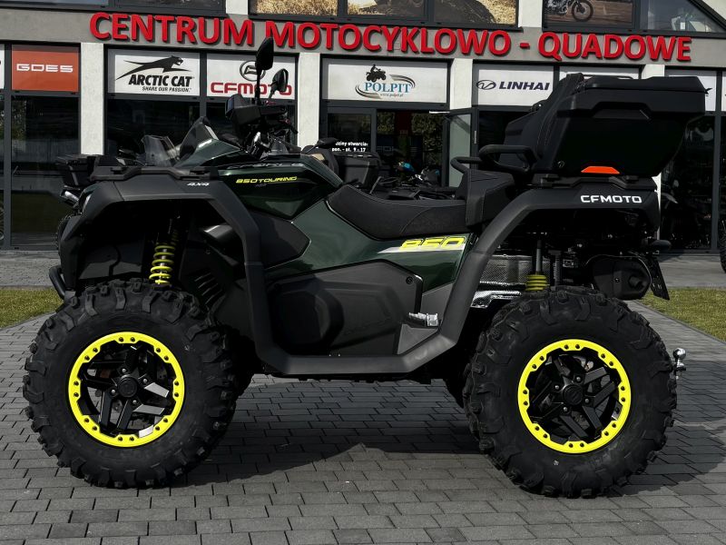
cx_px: 363
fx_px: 545
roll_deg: -1.1
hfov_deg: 67.3
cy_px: 272
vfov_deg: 53.1
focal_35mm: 26
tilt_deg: -2.5
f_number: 1.6
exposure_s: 1/2513
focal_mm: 5.96
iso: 50
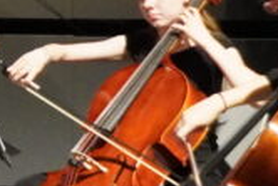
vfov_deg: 4.5
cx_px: -543
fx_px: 2358
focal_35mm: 305
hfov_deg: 6.2
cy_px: -191
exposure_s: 1/80
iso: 6400
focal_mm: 33
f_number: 4.5
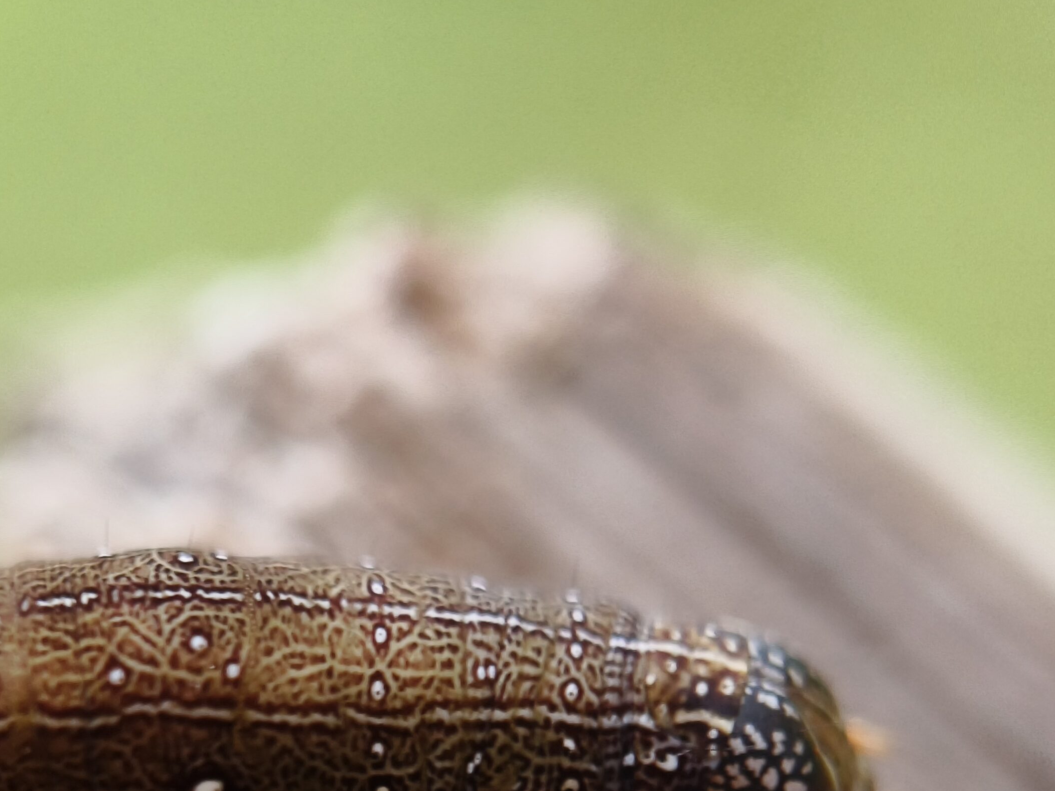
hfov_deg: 23.1
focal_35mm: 84
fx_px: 2560
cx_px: 264
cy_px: 669
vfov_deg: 17.4
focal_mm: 5.56
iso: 142
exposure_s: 1/100
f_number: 1.88
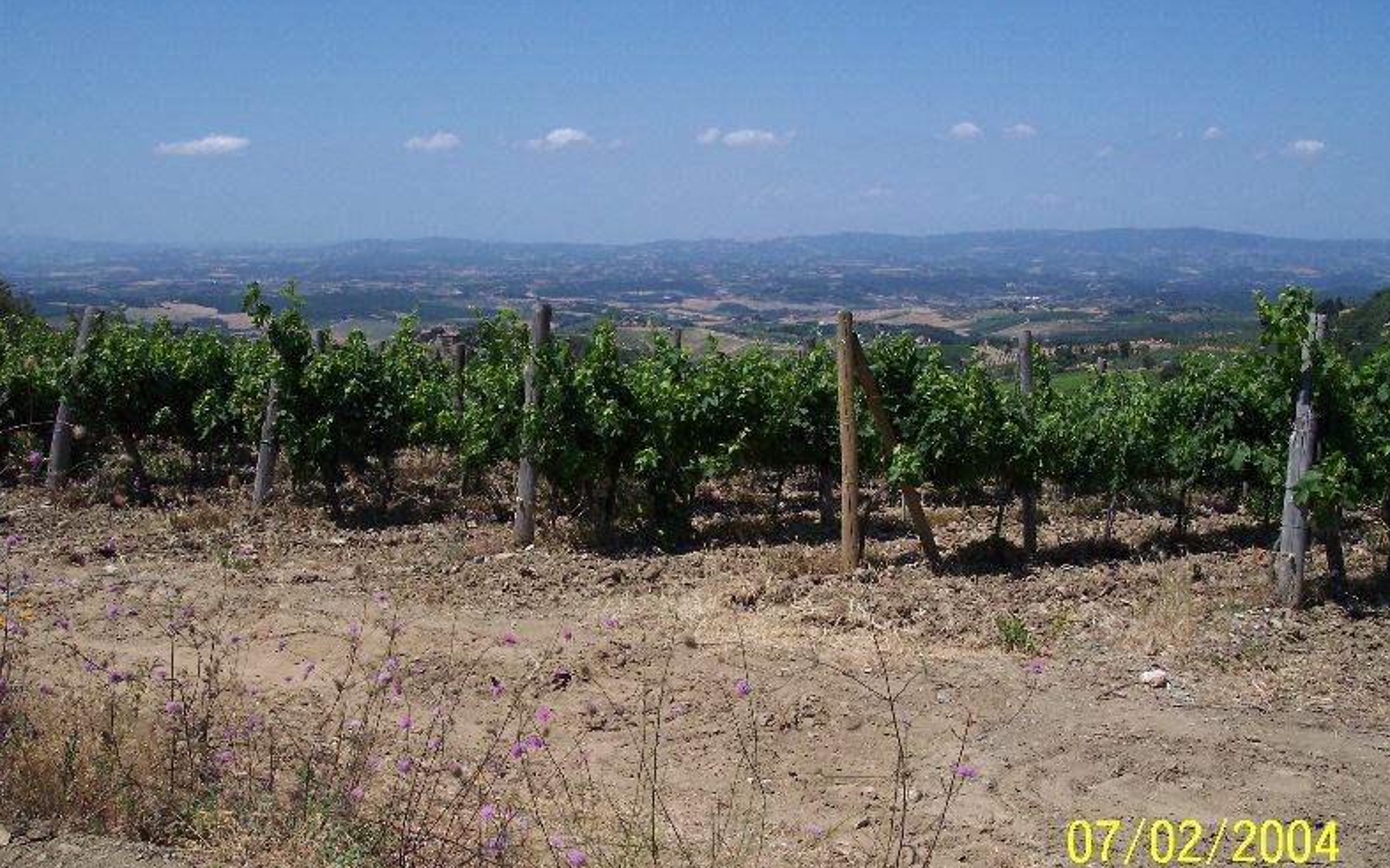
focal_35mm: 41
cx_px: 704
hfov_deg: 48.2
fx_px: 1553
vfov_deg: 31.2
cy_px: 444
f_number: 4.8
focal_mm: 8
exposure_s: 1/1000
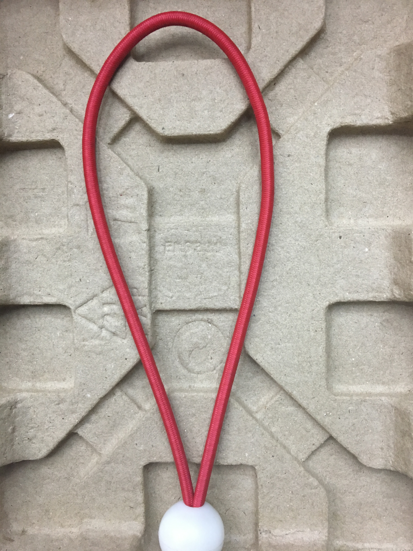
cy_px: 276
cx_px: 206
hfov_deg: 48.2
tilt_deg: -50.6
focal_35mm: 29
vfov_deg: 61.7
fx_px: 461
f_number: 2.2
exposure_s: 1/33
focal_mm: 4.15
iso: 200
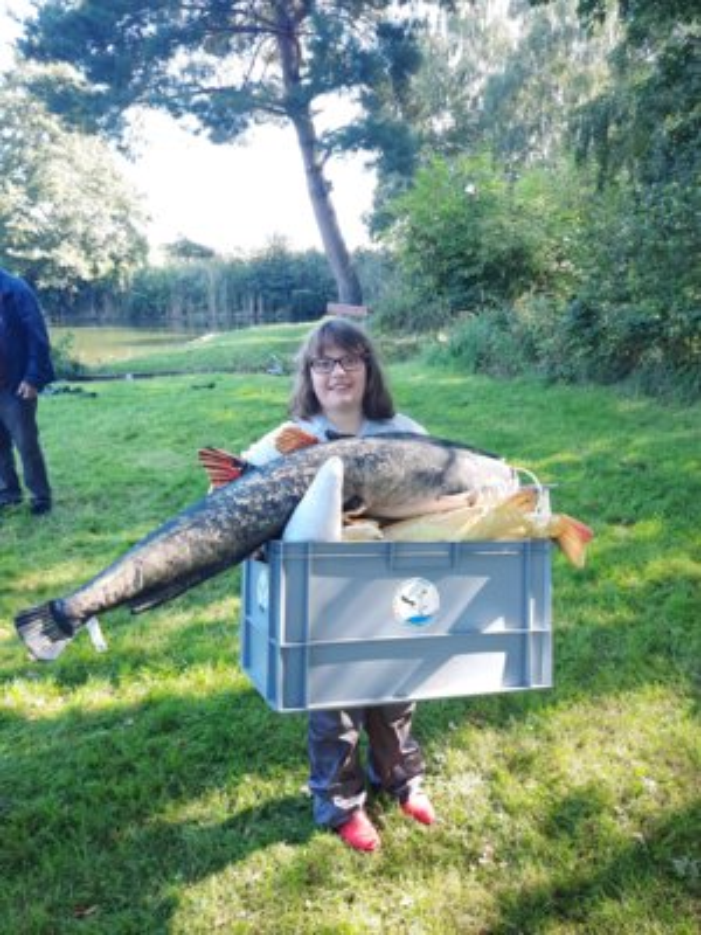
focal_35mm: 25
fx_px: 675
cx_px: 350
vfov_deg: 69.4
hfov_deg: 54.9
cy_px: 468
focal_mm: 4.6
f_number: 2
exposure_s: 1/50
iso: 32
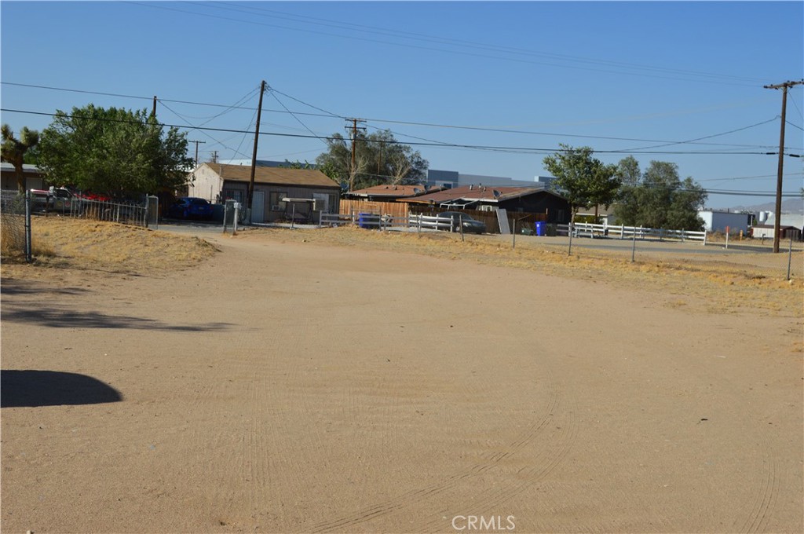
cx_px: 402
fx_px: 1071
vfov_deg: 28.0
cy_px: 267
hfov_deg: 41.2
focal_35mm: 48
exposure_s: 1/500
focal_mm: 32
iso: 180
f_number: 11
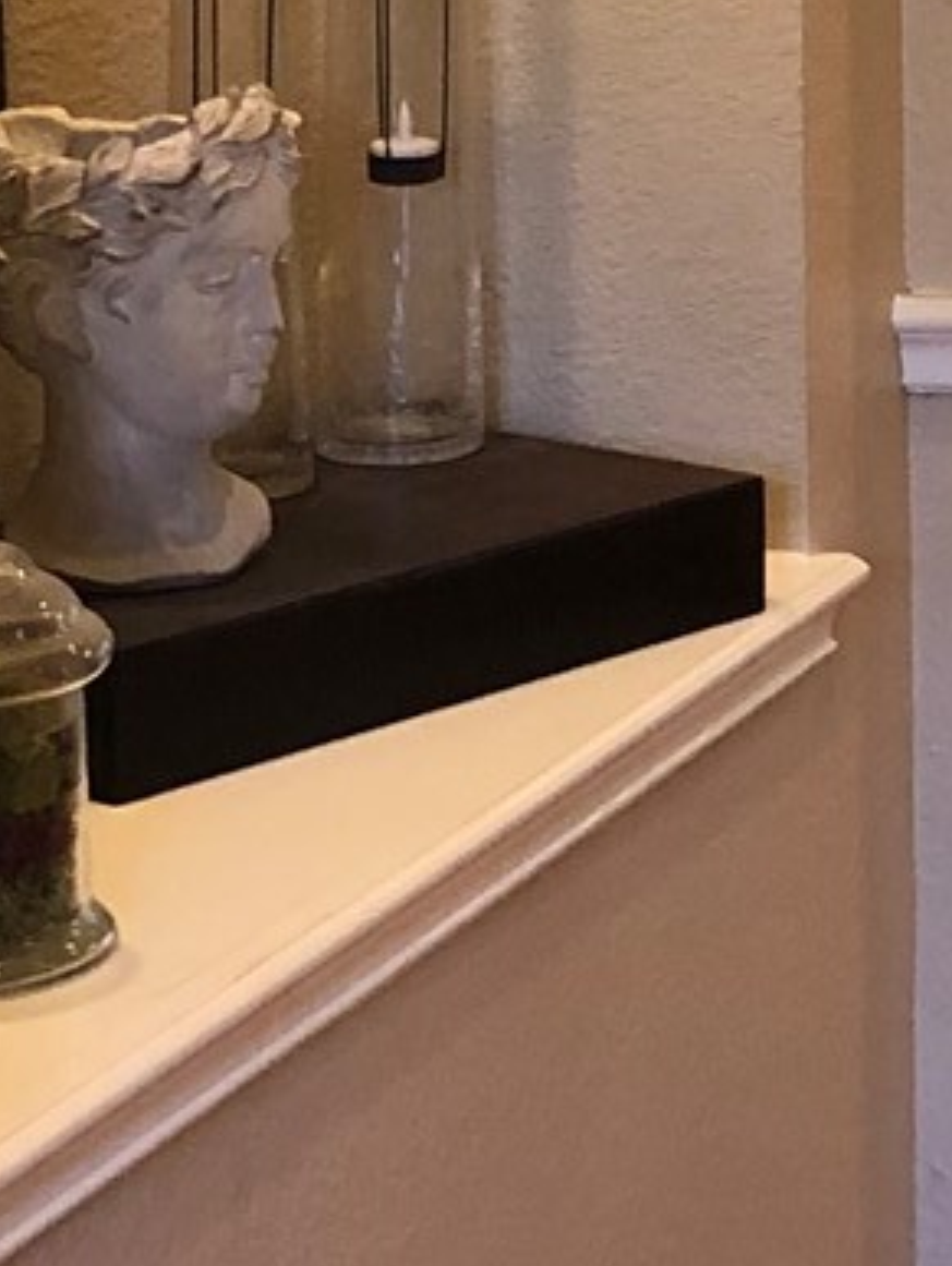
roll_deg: +0.2
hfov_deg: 9.3
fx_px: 5418
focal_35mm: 148
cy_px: -226
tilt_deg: -3.6
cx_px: 2028
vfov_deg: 13.0
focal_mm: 3.99
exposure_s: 1/15
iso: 40
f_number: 1.8
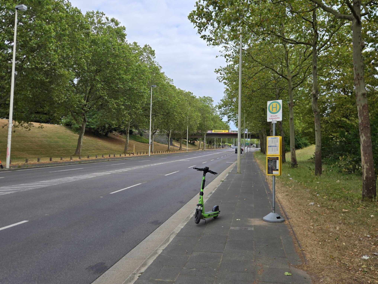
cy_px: 128
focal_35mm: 29
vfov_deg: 48.2
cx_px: 208
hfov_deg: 61.5
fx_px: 317
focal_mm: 5.4
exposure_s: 1/622
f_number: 1.8
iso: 25
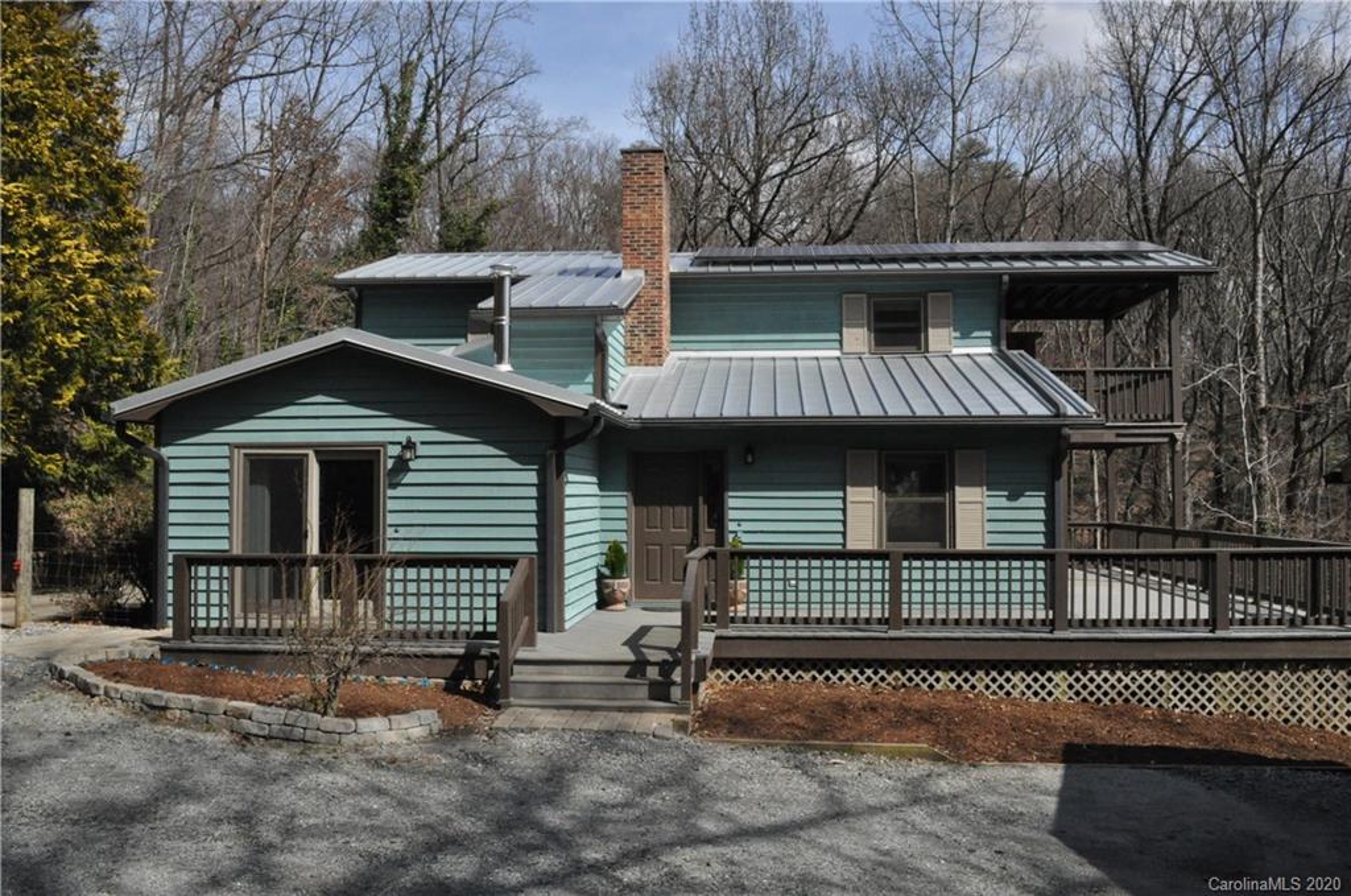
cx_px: 676
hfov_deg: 62.0
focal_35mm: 30
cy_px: 448
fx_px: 1124
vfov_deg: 43.5
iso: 2000
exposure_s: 1/320
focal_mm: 20
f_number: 18
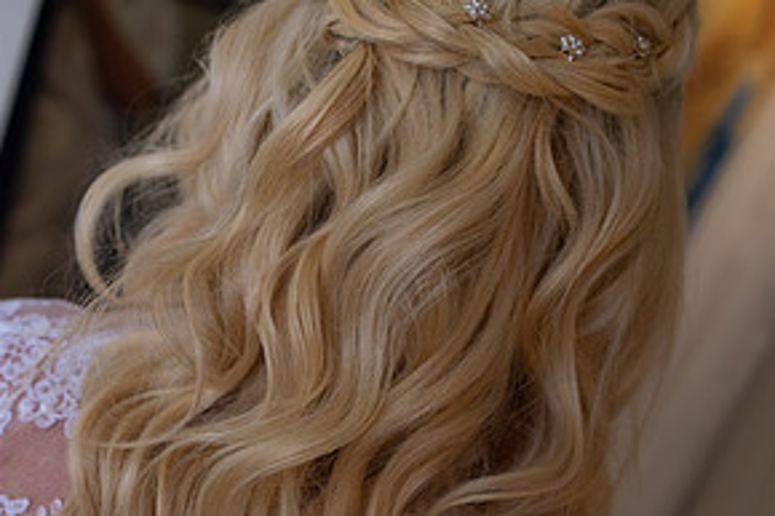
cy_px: 444
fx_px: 1506
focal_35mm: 70
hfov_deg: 28.8
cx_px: 326
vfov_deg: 19.2
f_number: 3.5
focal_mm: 35
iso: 250
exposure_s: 1/125
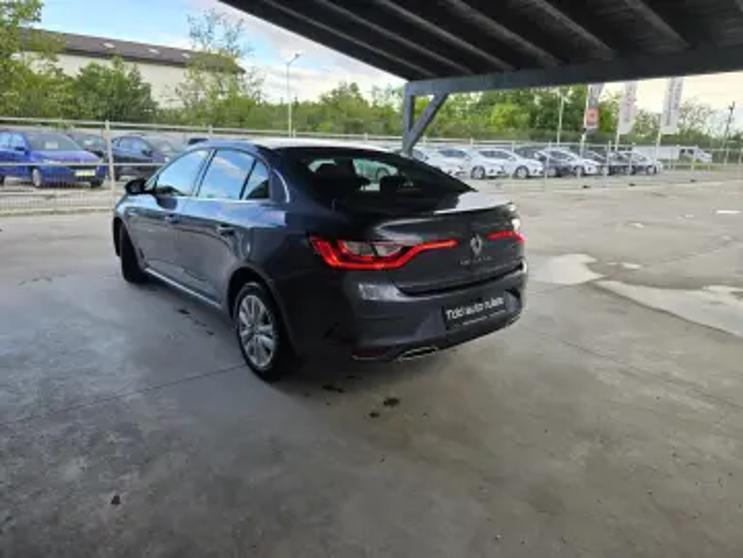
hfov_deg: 73.9
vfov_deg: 58.9
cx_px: 372
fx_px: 494
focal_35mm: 23
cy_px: 279
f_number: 1.7
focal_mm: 6.3
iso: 40
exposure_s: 1/180
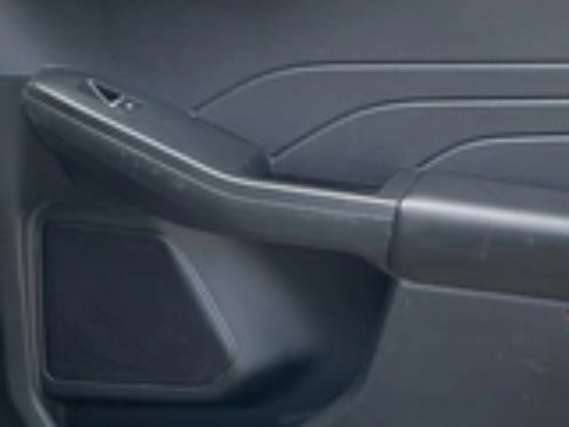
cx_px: 448
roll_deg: -3.9
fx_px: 1151
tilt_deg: -20.2
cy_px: 214
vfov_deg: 21.0
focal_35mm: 70
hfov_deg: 27.3
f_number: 1.8
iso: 25
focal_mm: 3
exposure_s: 1/122
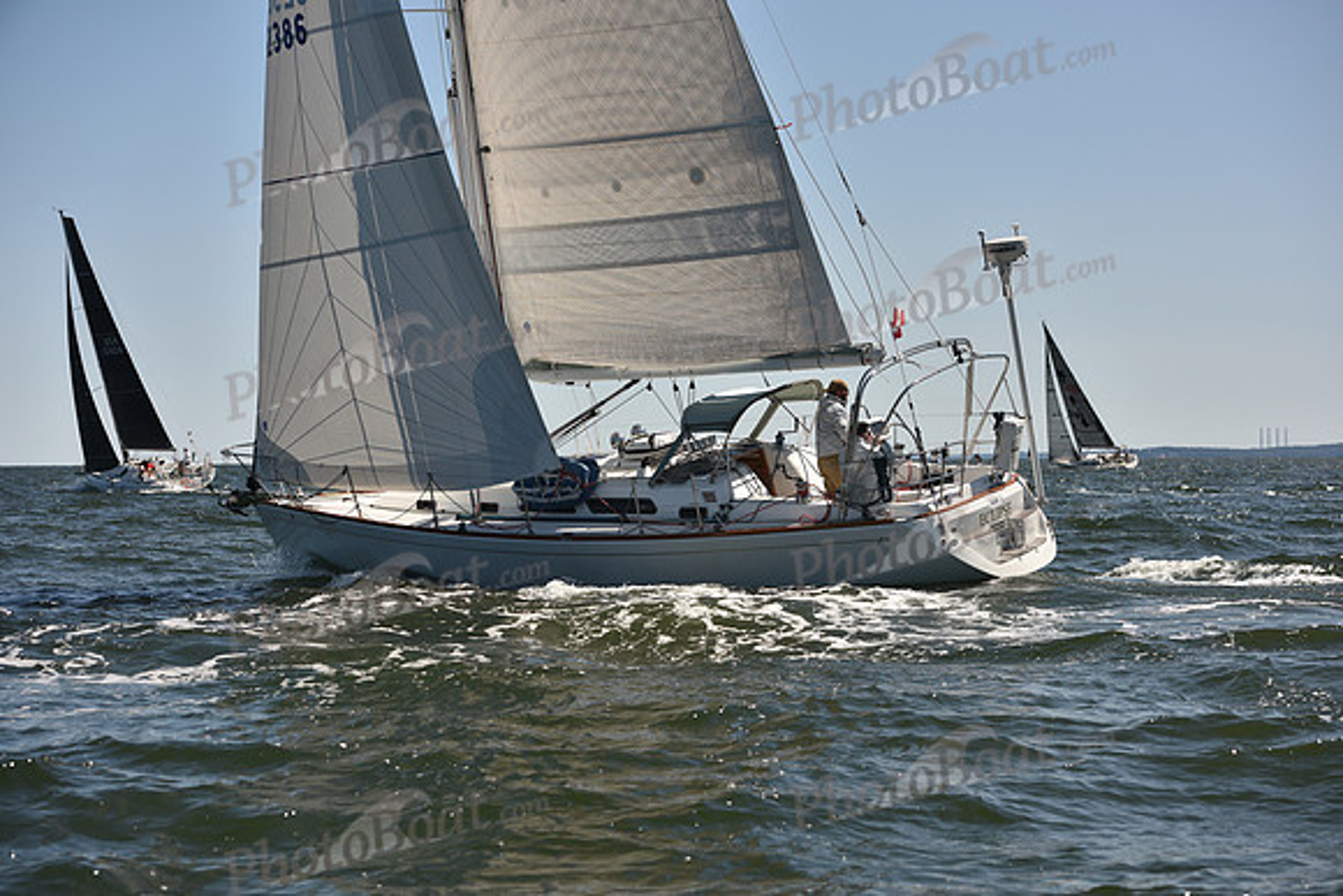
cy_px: 448
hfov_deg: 28.8
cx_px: 672
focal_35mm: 70
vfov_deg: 19.5
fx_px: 2612
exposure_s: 1/1250
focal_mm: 70
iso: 250
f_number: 4.5
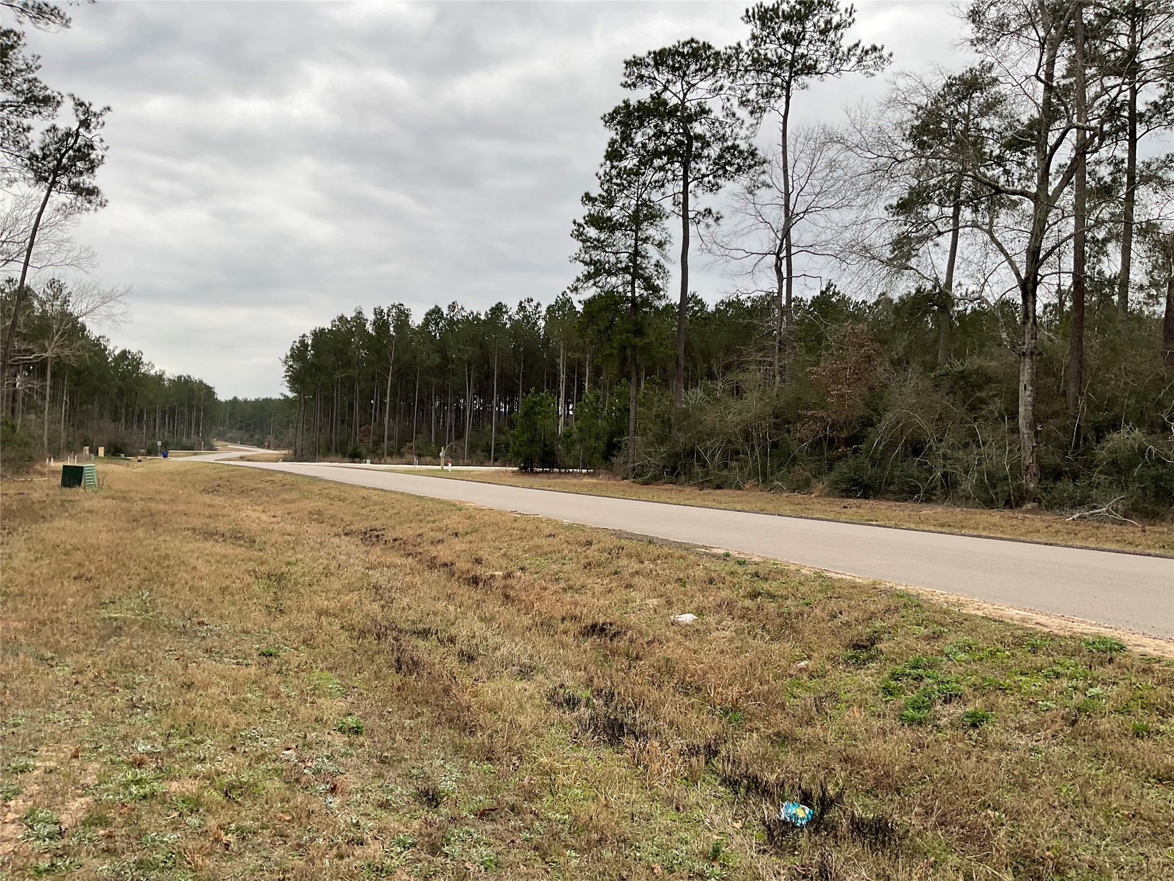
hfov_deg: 61.7
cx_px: 587
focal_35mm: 29
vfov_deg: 48.2
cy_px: 440
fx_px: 984
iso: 16
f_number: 1.8
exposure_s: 1/233
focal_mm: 3
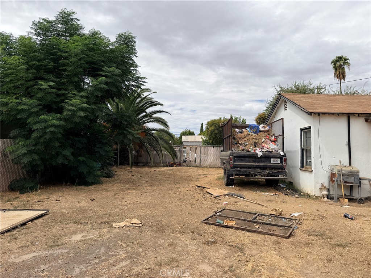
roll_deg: +0.2
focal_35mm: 24
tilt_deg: +8.9
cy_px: 139
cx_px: 186
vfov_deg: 56.8
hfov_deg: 71.6
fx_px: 257
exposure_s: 1/6173
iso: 80
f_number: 1.78
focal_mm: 6.76
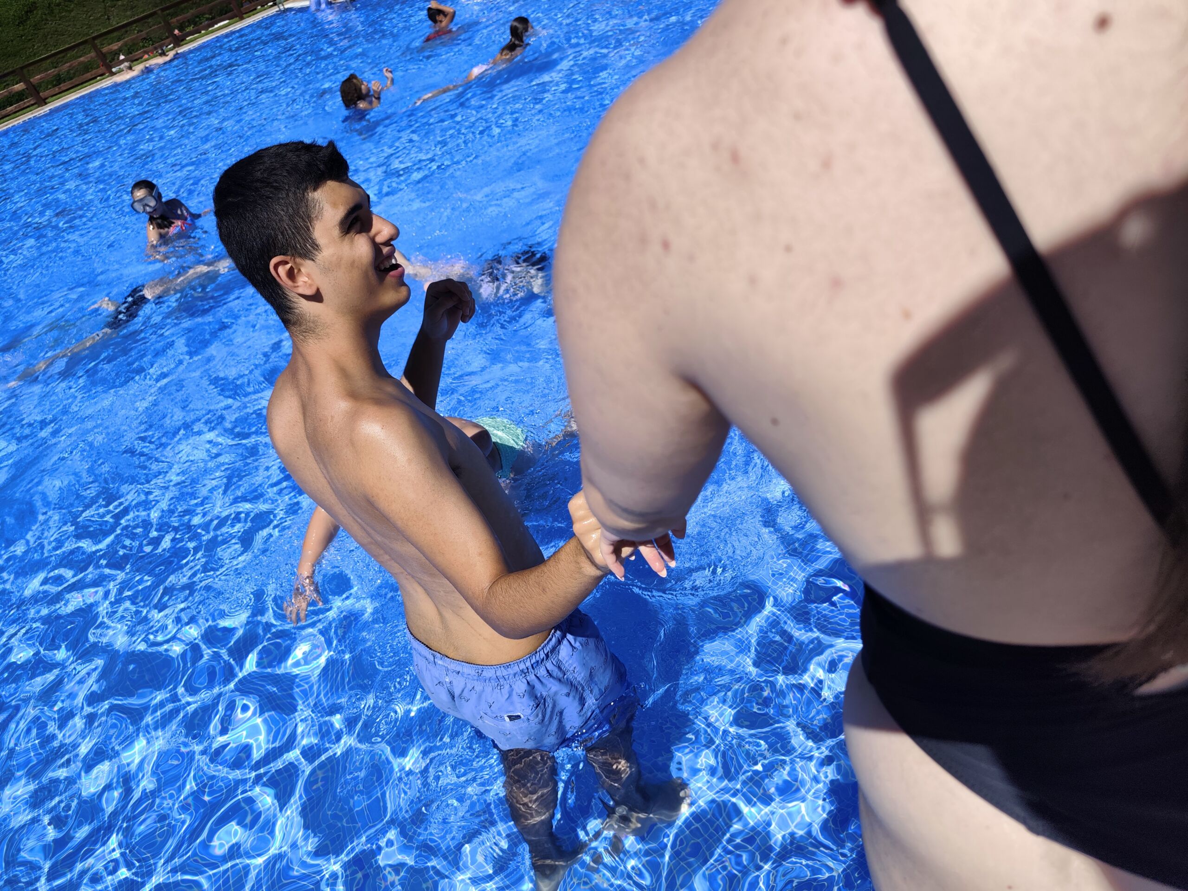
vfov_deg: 58.9
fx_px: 789
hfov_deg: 73.9
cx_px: 594
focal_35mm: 23
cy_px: 446
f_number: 1.65
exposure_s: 1/1173
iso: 50
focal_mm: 6.19
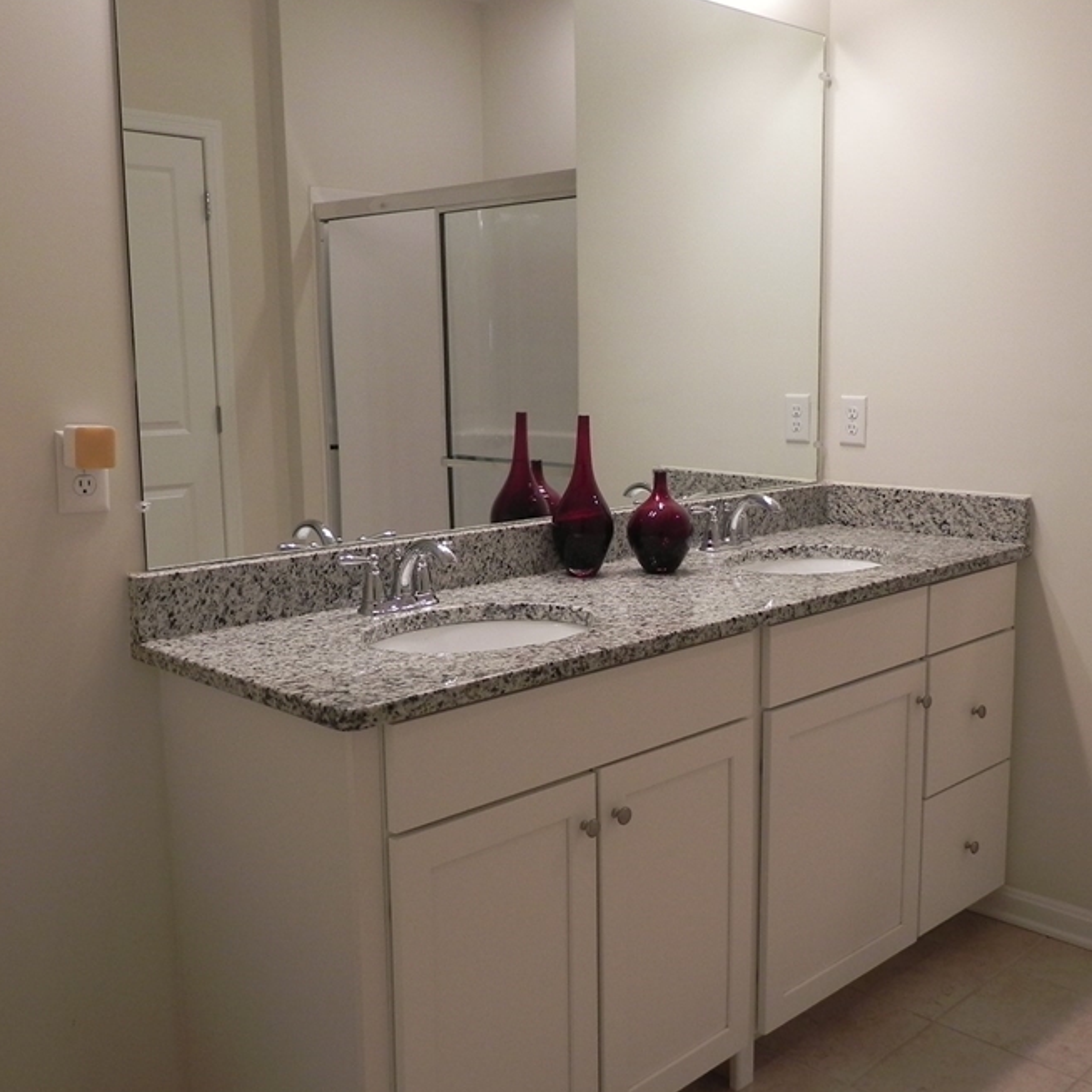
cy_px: 593
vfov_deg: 46.0
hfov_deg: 45.9
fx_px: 1285
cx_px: 640
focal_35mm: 36
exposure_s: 1/61.8
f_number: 3.2
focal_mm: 4.6
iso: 160
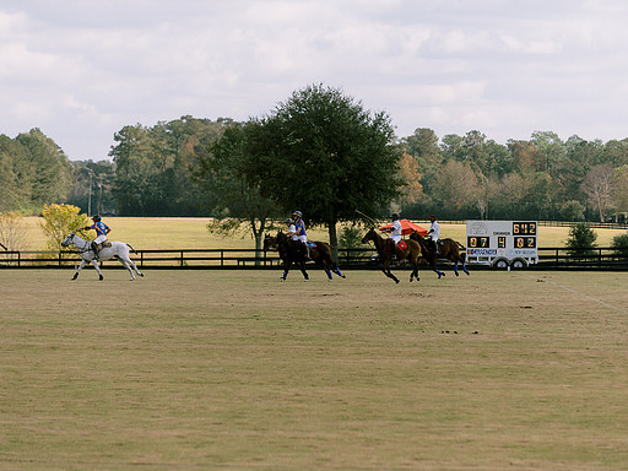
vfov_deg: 8.3
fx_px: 3229
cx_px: 329
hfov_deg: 11.1
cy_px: 256
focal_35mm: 178
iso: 200
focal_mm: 150
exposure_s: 1/4000
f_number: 4
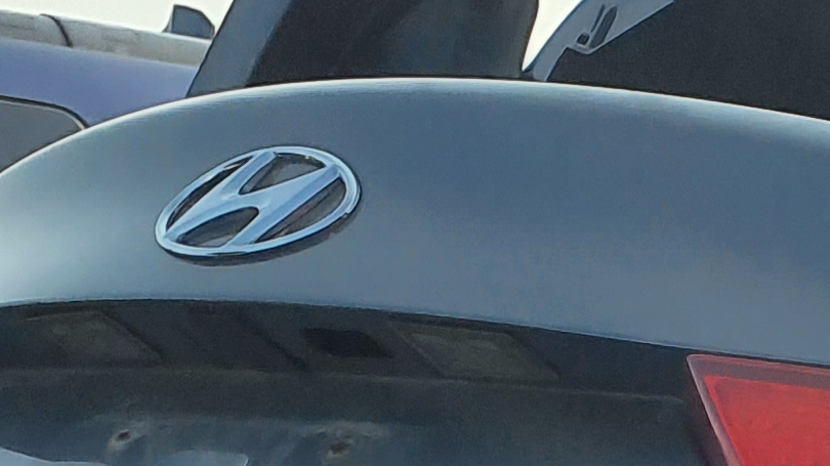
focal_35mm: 150
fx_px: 3300
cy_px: 1253
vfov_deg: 7.4
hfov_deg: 12.9
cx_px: 1520
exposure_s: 1/1032
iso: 40
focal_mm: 3.58
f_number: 1.9
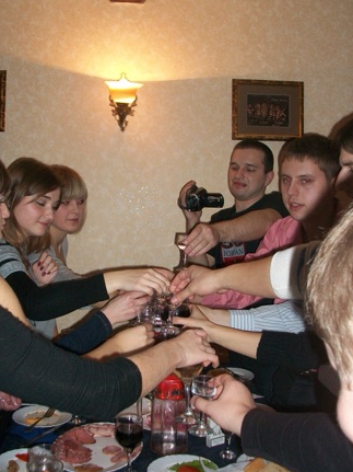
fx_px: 558
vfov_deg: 45.8
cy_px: 240
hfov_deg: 35.1
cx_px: 175
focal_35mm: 41
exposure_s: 1/60
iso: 120
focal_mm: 5.7
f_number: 2.8
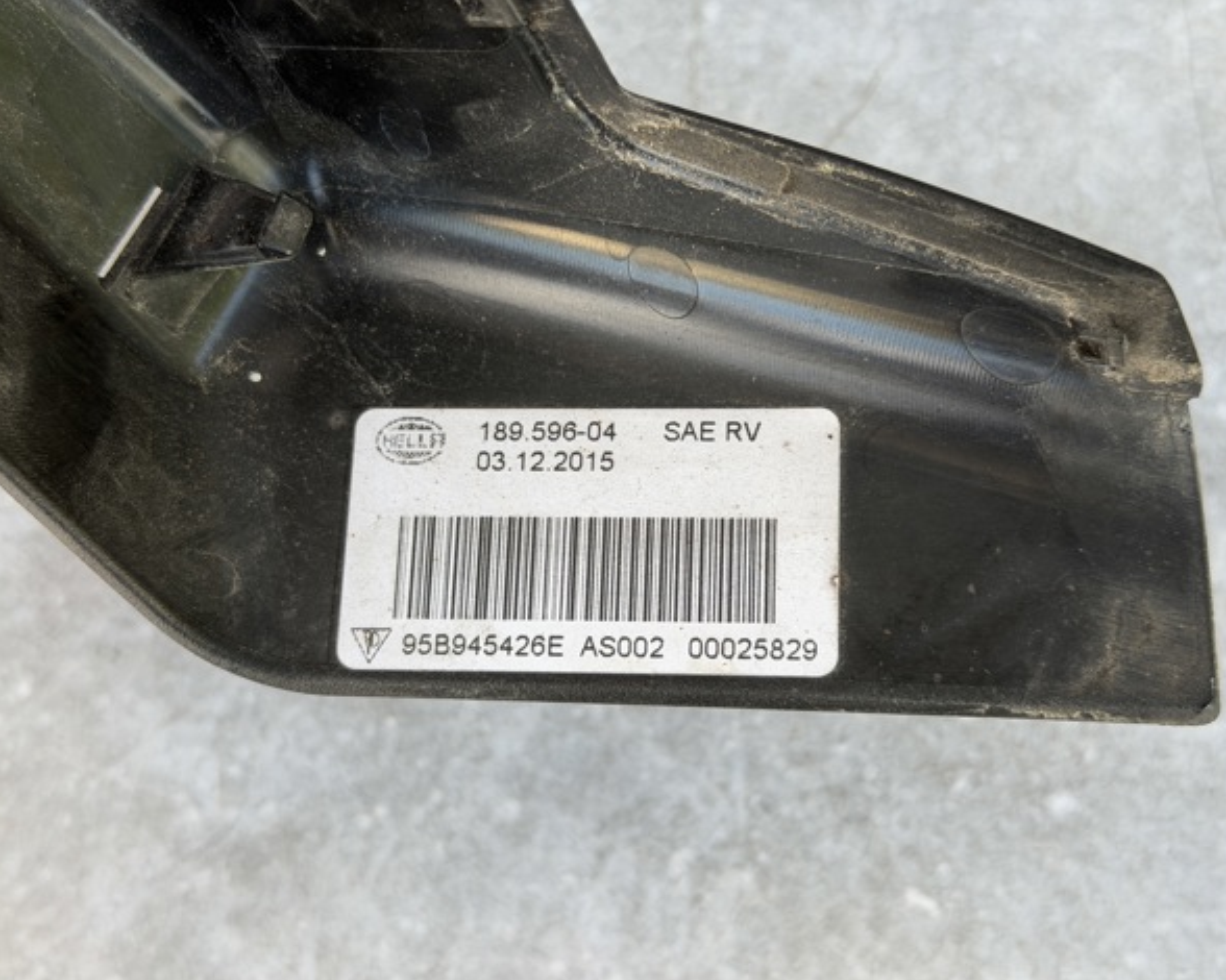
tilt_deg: -79.5
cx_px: 615
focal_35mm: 51
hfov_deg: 36.7
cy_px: 495
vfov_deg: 29.7
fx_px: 1850
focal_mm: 6.76
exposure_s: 1/121
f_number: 1.78
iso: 64
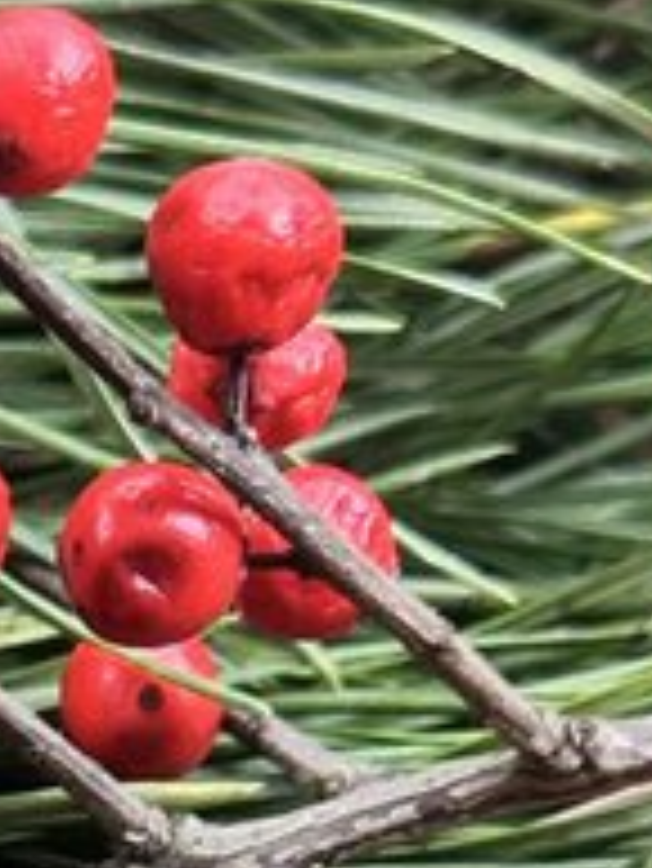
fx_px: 4992
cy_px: 1610
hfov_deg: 7.2
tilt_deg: -74.2
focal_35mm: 199
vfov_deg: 9.4
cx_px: -598
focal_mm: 6.86
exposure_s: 1/33
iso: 250
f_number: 1.78
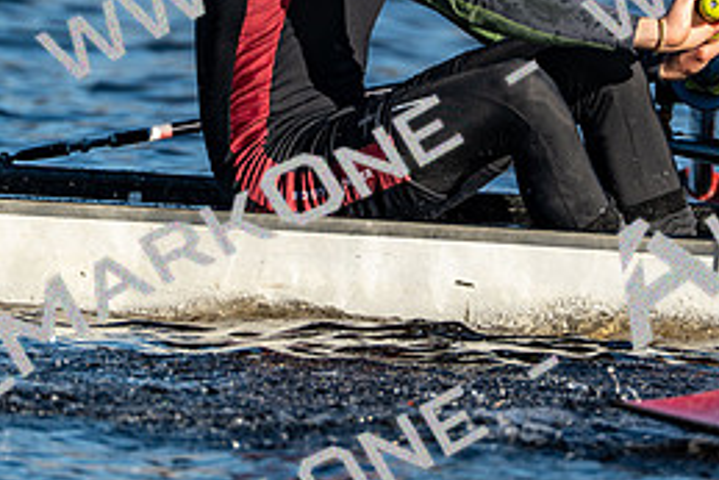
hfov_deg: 1.6
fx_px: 25817
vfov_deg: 1.1
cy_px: 87
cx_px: 380
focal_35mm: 1292
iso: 400
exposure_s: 1/2000
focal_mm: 576
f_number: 6.3
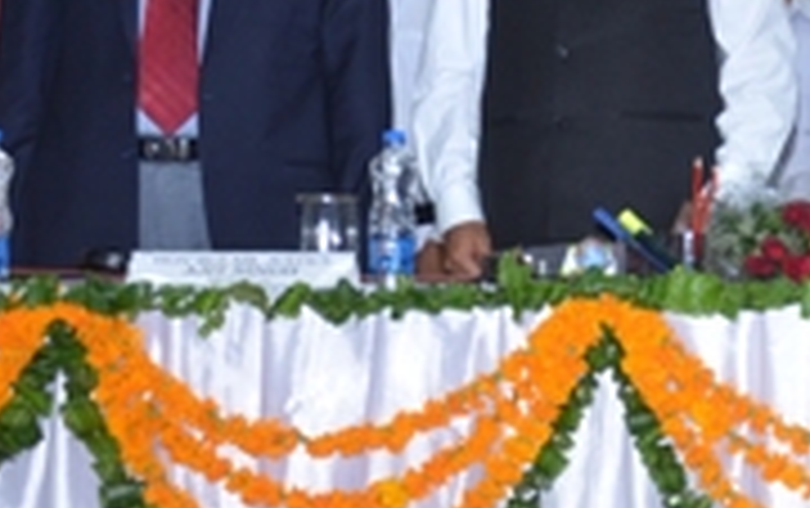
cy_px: 193
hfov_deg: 13.9
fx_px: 3116
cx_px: 1224
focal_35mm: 141
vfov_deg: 9.3
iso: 500
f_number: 4
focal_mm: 26
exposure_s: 1/80
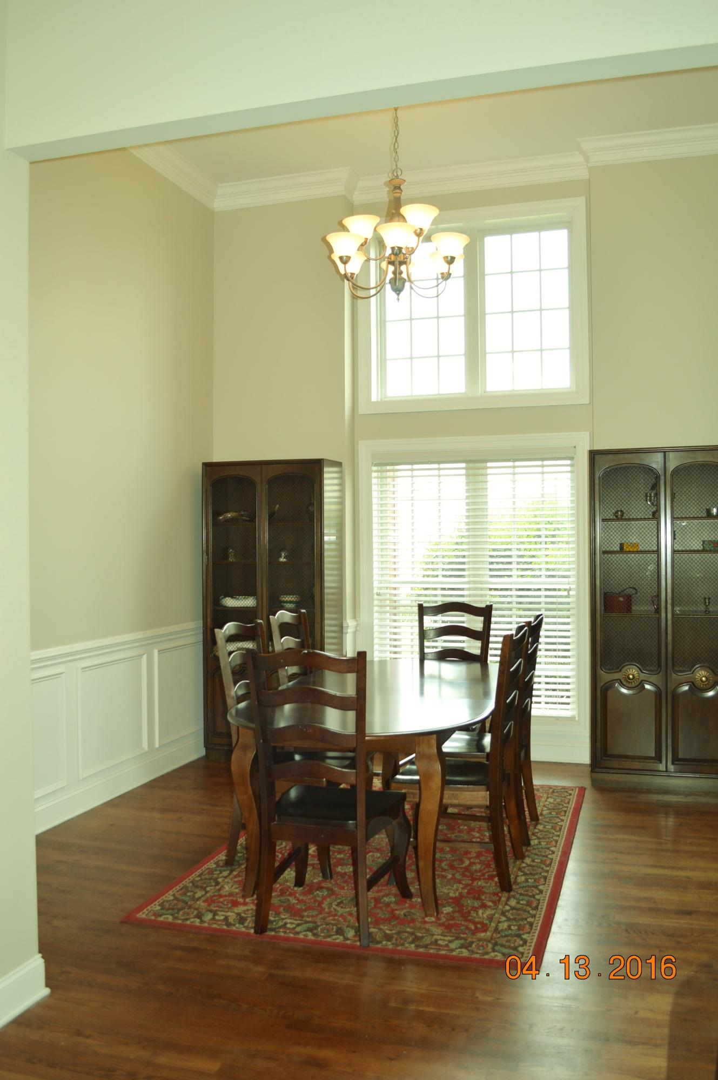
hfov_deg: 43.5
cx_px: 359
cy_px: 540
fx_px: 899
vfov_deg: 62.0
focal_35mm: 30
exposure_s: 1/125
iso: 250
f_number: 4
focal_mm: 20
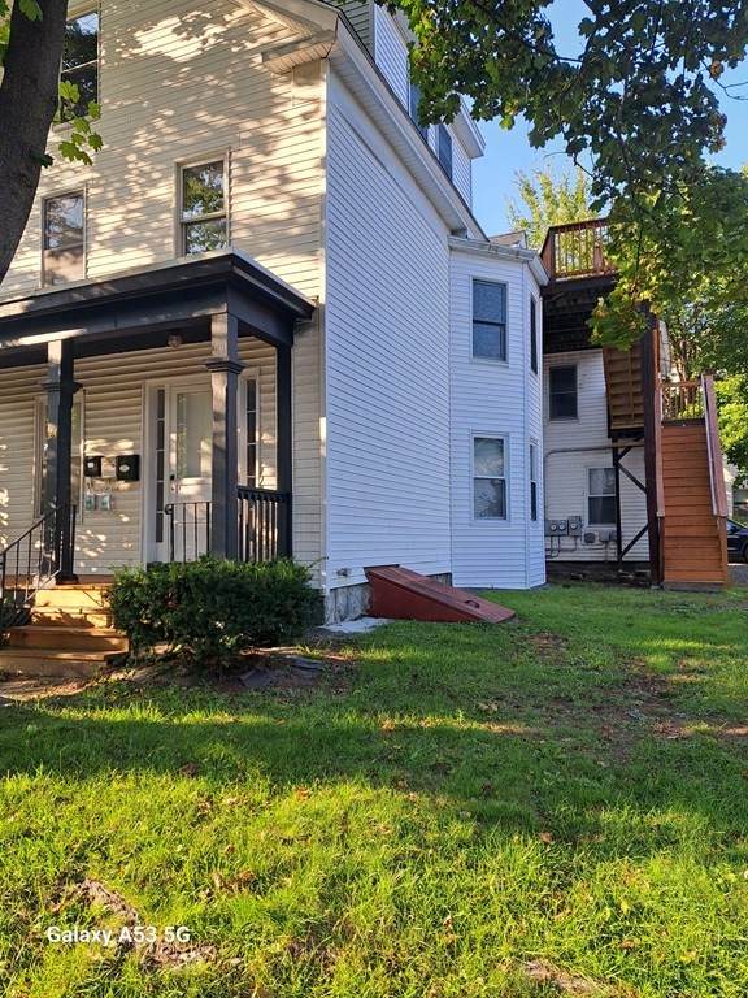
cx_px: 374
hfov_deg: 56.8
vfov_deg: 71.6
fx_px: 691
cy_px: 499
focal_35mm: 24
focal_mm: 5.23
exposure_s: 1/195
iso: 50
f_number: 1.8
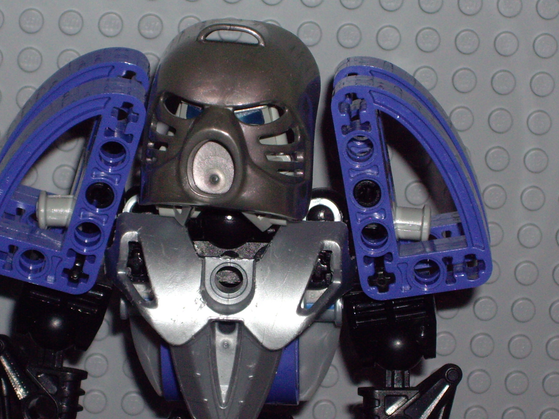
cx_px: 242
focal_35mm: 177
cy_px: 123
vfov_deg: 8.4
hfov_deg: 11.2
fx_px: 2858
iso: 200
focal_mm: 18.6
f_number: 5.2
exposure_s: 1/125
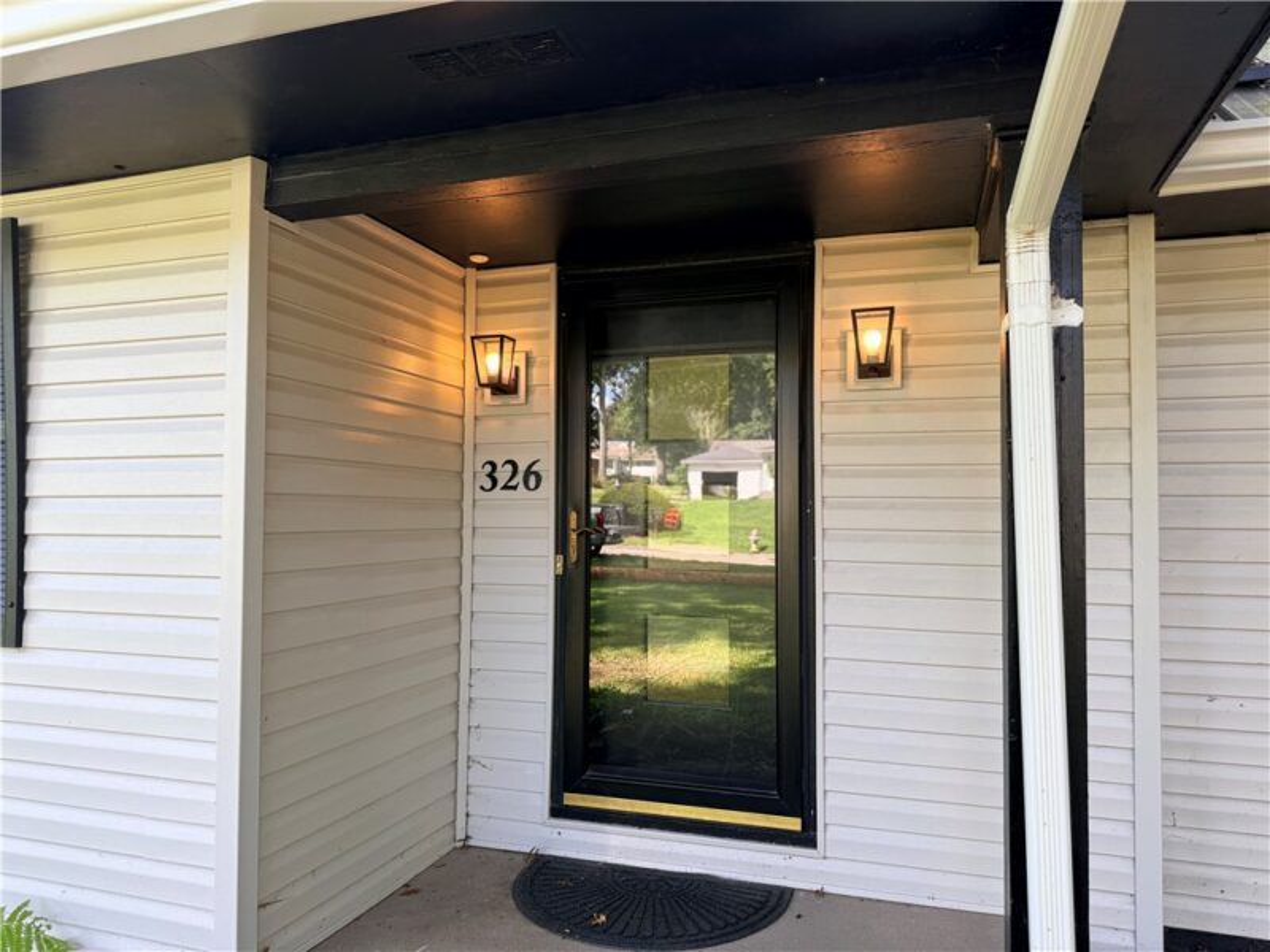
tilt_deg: +2.6
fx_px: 881
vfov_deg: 56.8
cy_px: 476
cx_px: 635
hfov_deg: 71.6
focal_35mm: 24
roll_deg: -0.1
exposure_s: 1/240
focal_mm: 6.76
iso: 64
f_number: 1.78
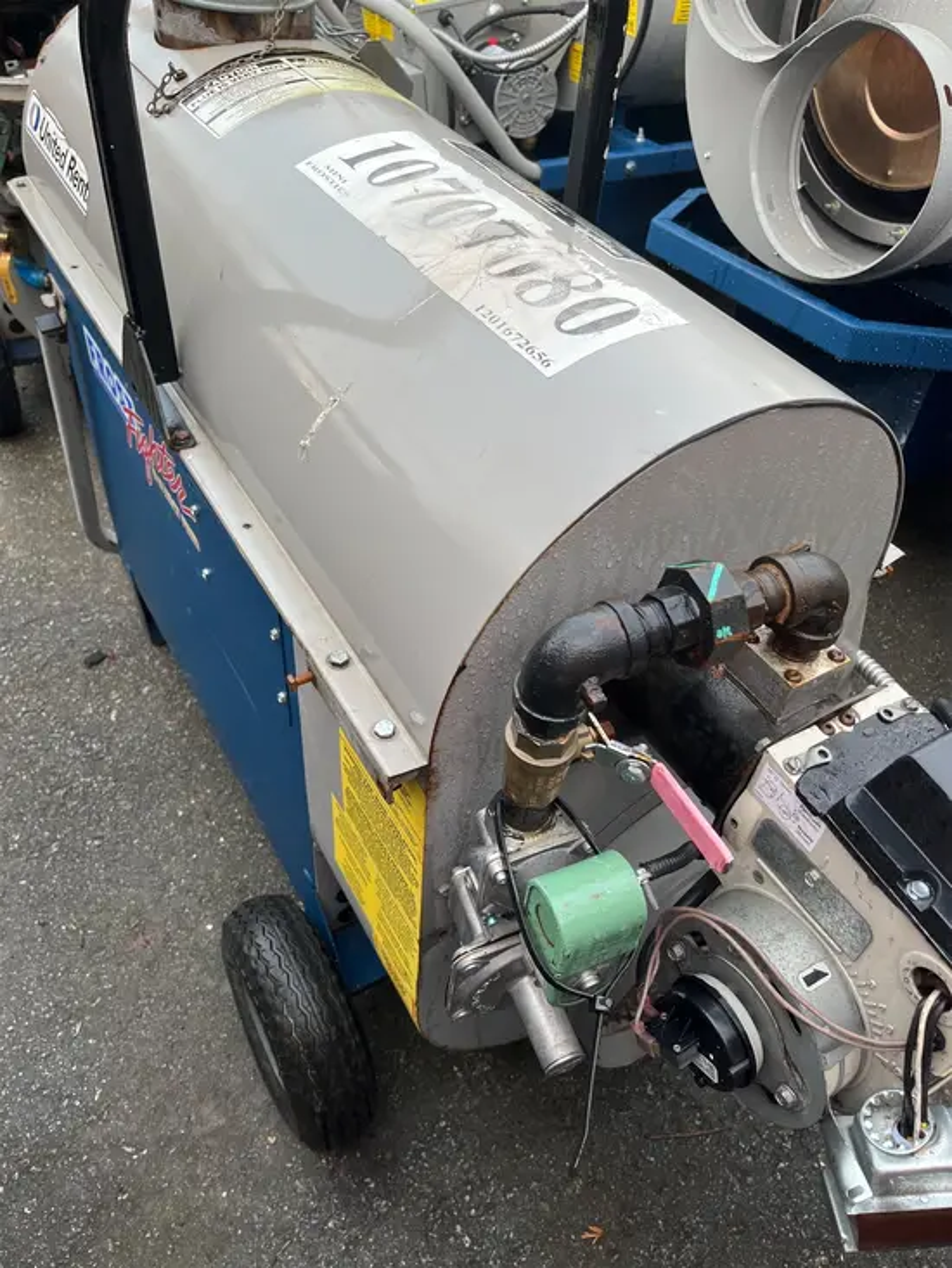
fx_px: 953
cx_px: 476
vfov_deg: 67.3
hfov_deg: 53.1
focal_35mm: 26
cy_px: 634
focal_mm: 5.1
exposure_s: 1/122
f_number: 1.6
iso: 40
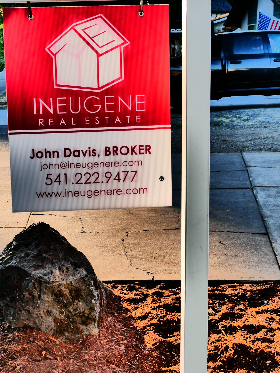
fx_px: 701
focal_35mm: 65
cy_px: 137
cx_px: 113
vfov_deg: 29.7
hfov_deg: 22.6
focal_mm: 25
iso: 200
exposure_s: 1/125
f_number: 5.6
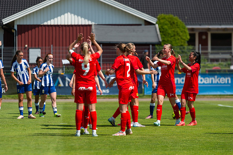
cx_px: 99
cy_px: 89
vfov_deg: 5.7
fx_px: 1559
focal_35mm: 241
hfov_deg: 8.5
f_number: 3.2
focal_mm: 200
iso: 160
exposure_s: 1/2500
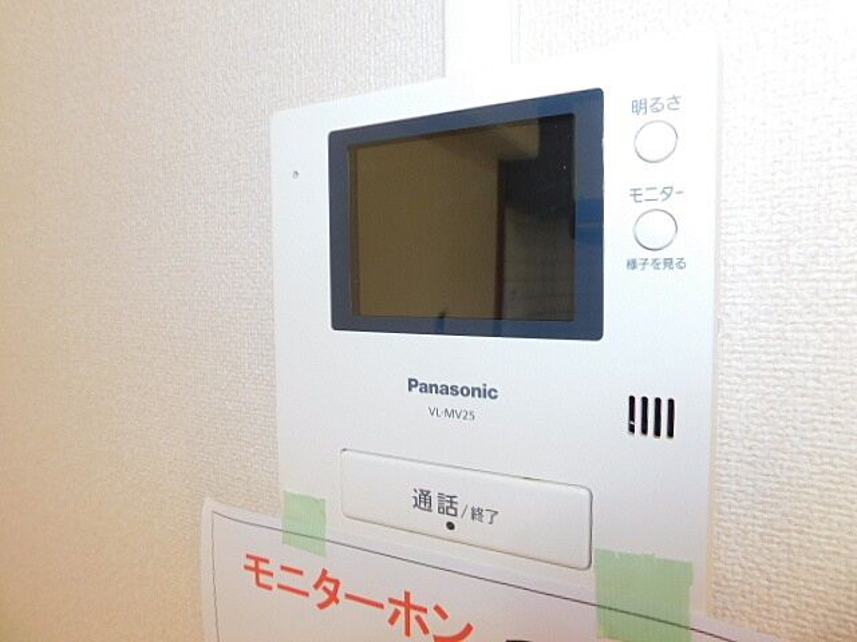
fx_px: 569
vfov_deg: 58.9
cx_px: 428
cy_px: 321
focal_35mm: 23
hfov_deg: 73.9
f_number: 3
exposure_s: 1/30
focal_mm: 4
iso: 125
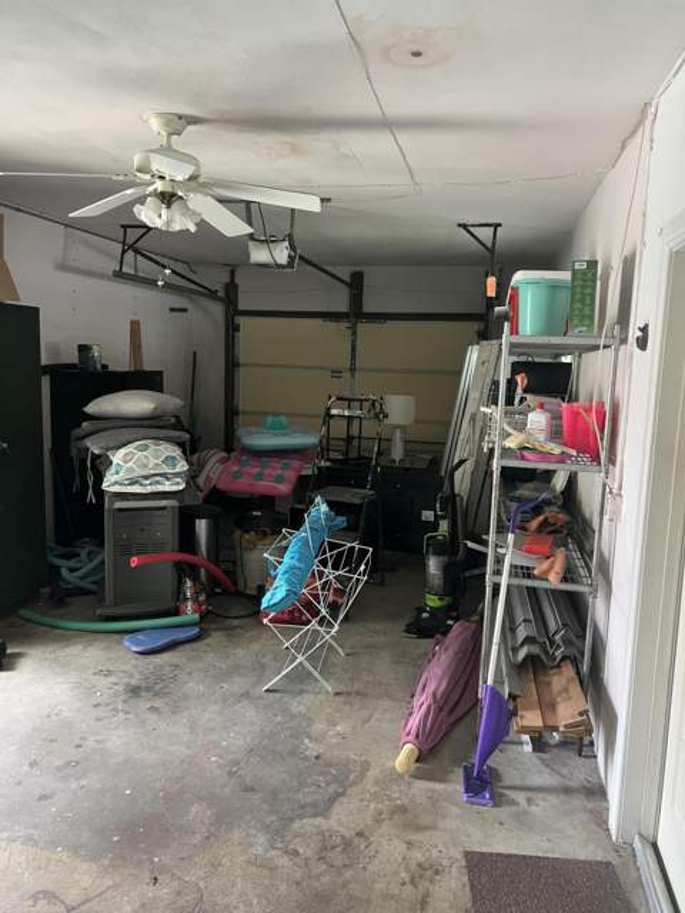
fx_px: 686
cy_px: 456
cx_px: 342
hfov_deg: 53.1
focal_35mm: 26
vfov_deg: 67.3
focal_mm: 5.7
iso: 320
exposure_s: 1/60
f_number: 1.5
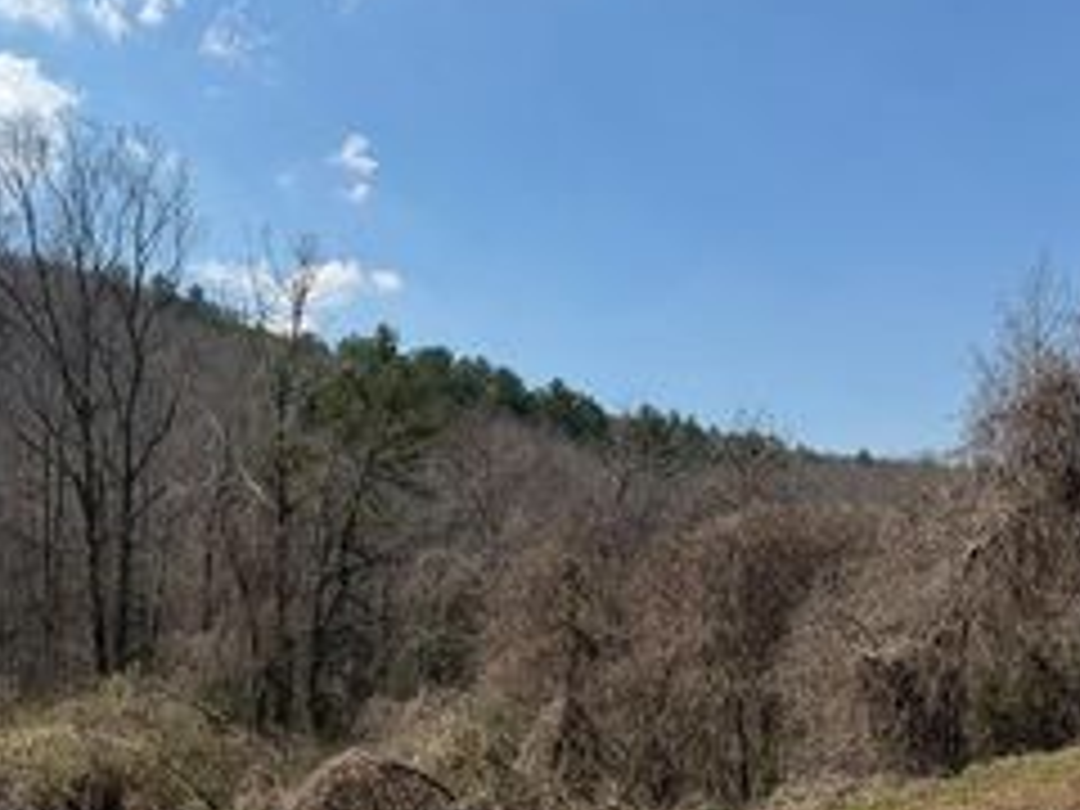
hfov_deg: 37.5
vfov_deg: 28.8
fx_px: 1560
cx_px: 315
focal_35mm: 50
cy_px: 569
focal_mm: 6.76
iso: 80
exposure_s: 1/5319
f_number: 1.78
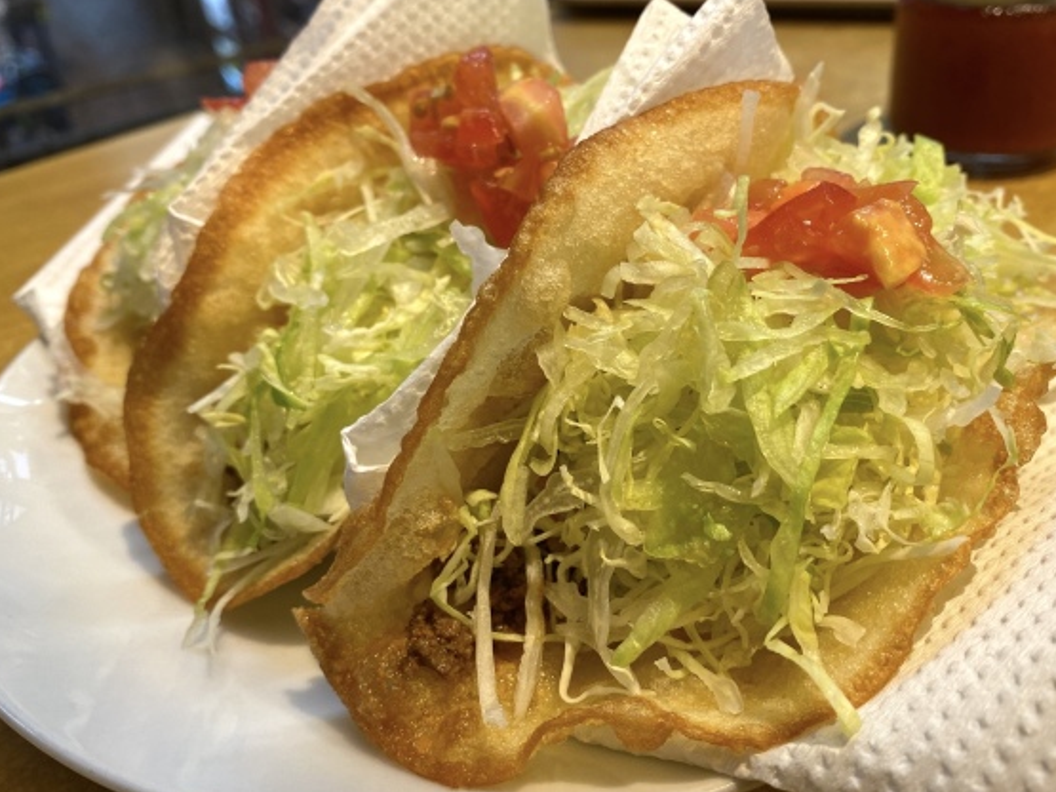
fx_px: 915
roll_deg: +3.6
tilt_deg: -34.0
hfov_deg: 59.8
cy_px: 386
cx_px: 586
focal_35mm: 30
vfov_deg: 46.8
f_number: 1.8
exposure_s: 1/60
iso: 64
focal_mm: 4.25
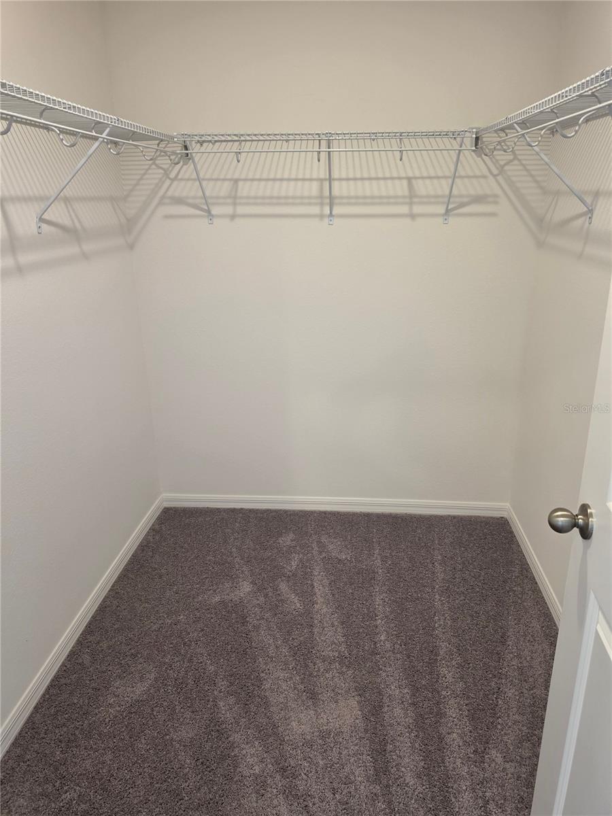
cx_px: 306
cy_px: 408
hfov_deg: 58.9
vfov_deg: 73.9
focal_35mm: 23
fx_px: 542
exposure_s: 1/120
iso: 200
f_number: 1.4
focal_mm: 6.5
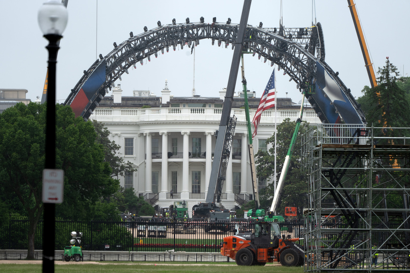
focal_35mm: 315
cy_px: 136
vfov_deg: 4.4
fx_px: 3586
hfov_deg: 6.5
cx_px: 205
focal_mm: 315
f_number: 9
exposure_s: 1/200
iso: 160
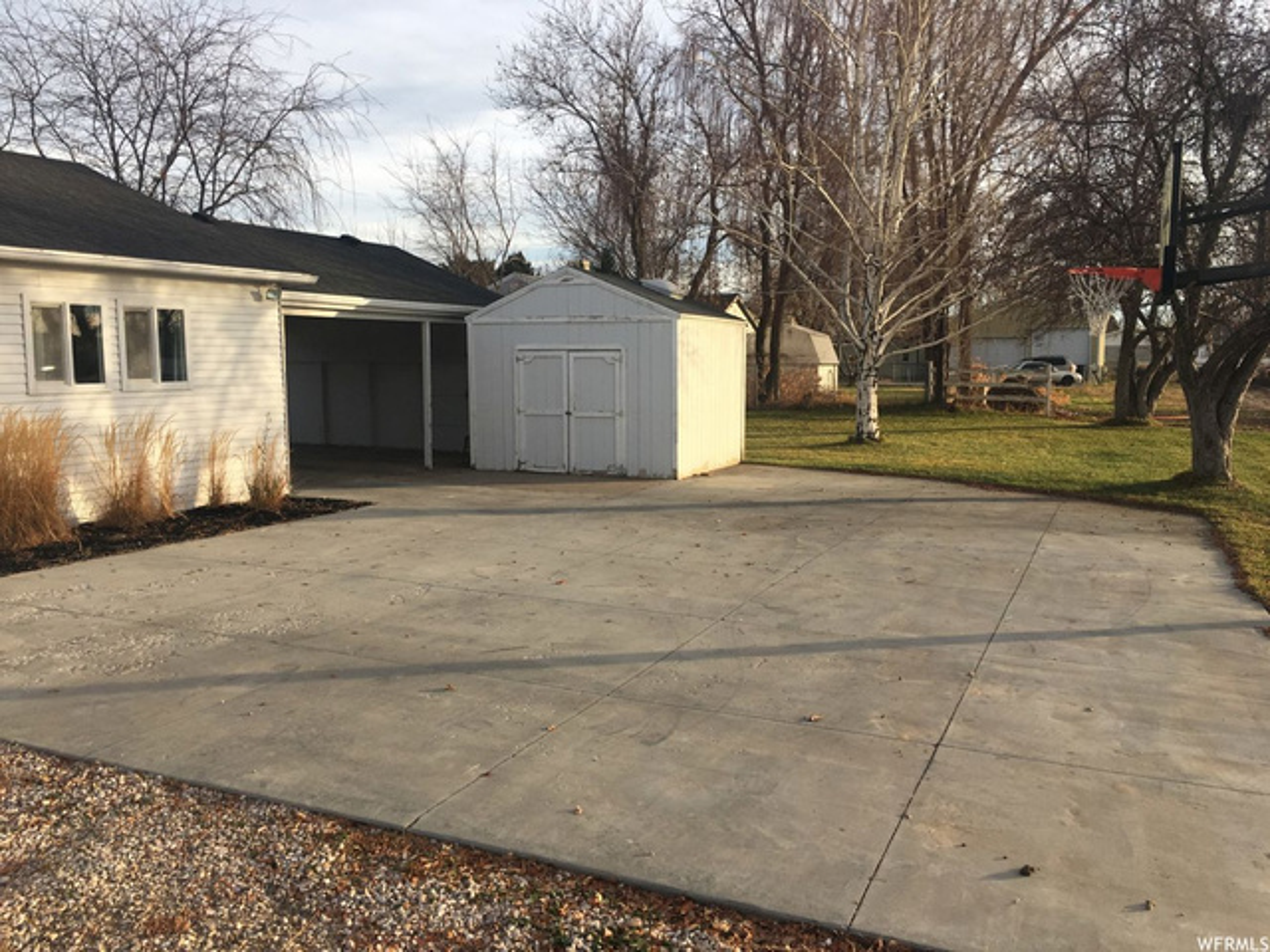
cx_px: 635
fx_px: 1064
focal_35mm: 29
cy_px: 476
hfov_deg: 61.7
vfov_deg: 48.2
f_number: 2.2
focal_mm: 4.15
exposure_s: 1/641
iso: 25
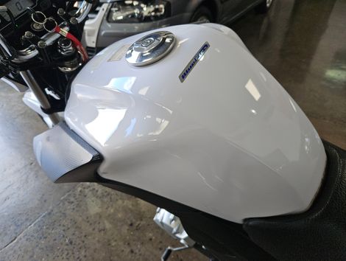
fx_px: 230
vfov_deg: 59.0
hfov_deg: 73.8
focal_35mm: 23
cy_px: 130
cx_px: 173
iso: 50
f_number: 1.8
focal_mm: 5.4
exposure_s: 1/120
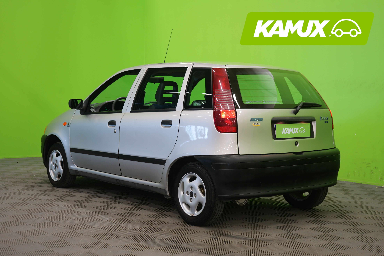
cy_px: 128
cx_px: 192
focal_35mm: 51
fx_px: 544
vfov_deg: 26.5
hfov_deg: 38.9
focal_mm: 51
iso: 400
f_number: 5
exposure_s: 1/8
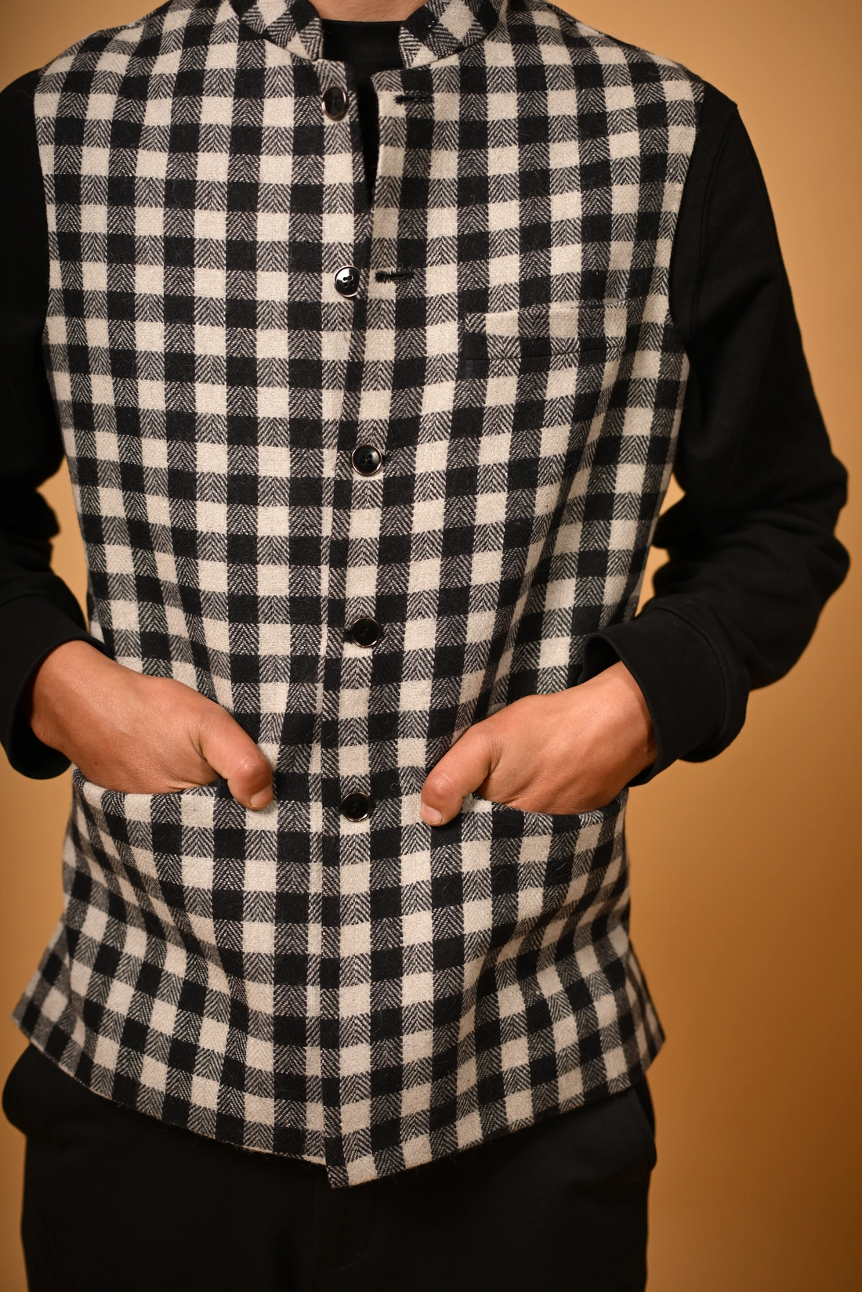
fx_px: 1796
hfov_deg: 27.0
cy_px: 646
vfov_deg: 39.6
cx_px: 431
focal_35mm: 50
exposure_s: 1/1250
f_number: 2.2
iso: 200
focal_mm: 50
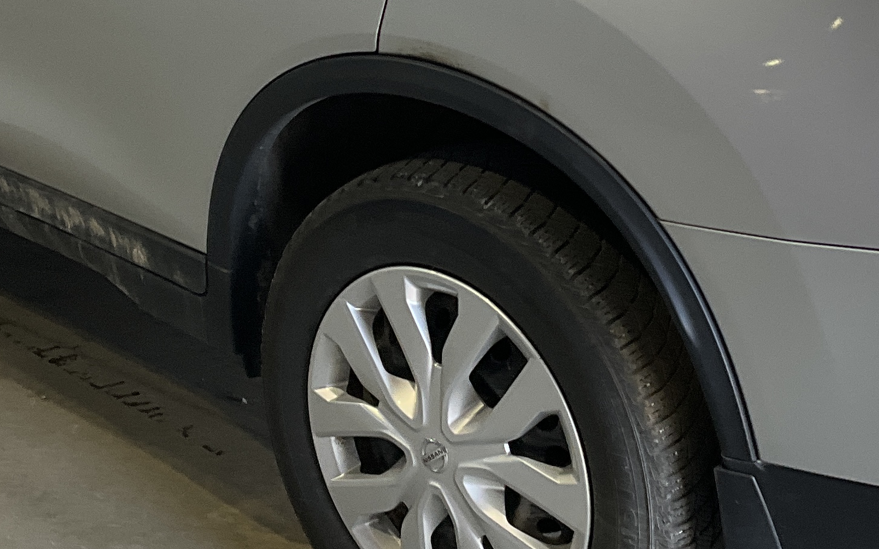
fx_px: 2036
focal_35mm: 85
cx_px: 531
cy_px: 65
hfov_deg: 24.3
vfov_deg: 15.2
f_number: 1.8
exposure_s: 1/120
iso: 40
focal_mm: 3
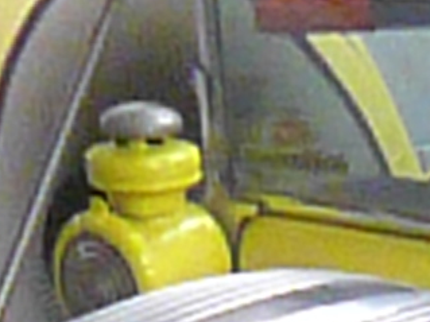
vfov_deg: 8.2
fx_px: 1912
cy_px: 967
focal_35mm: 154
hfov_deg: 12.5
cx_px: 543
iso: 1600
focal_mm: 4.3
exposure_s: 1/15
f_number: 2.5
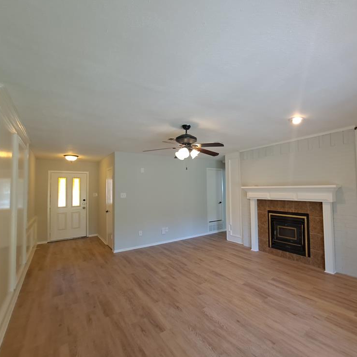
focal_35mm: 16
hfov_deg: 85.3
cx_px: 228
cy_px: 183
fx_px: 187
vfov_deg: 87.4
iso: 160
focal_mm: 1.74
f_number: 2.2
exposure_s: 1/50
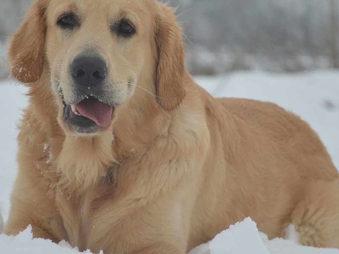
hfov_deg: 7.6
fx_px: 2564
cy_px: 103
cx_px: 150
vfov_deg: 5.7
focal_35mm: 262
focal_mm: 105
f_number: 5.6
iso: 140
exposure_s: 1/400
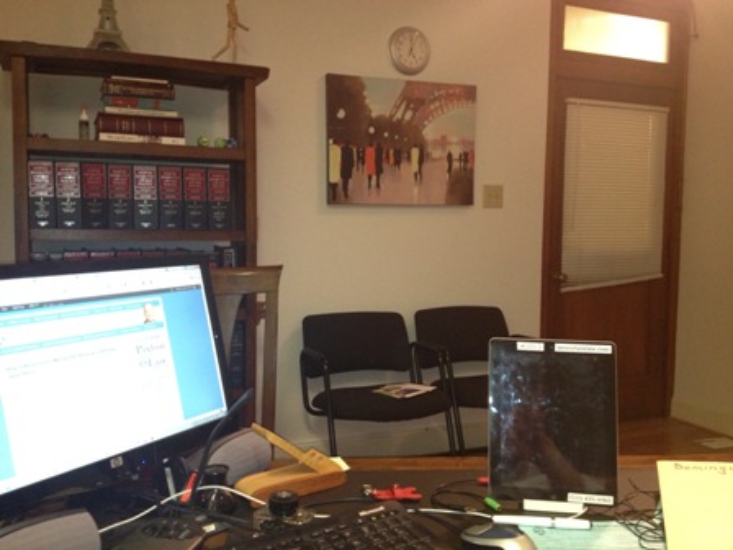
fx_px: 741
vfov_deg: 40.7
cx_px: 366
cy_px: 275
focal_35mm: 35
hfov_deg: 52.6
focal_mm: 4.28
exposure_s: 1/20
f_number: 2.4
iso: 250
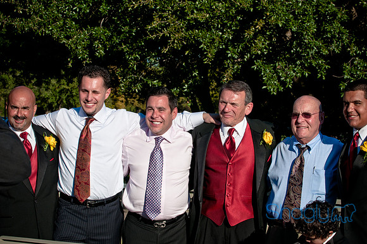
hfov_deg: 17.1
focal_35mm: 120
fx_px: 1222
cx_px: 184
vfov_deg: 11.4
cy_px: 122
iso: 200
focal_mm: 80
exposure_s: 1/400
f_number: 10
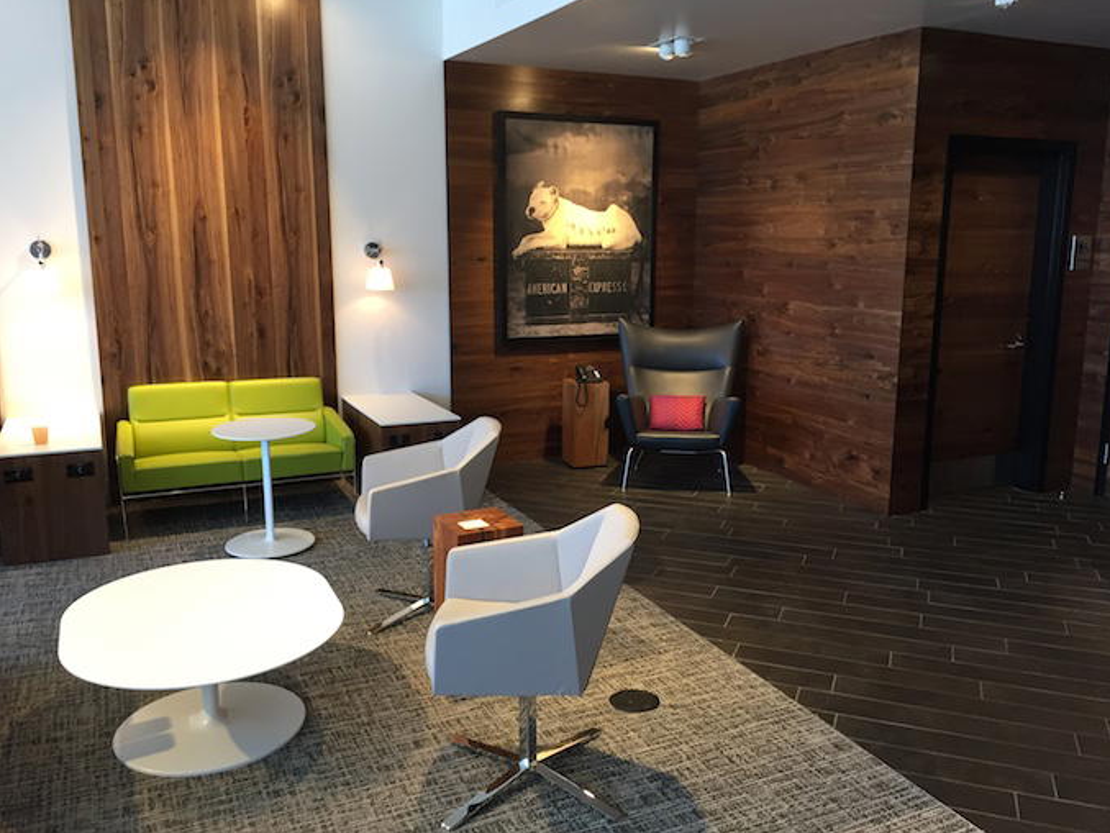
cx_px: 572
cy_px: 412
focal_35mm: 30
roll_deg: -0.4
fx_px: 962
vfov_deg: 46.8
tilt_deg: -11.1
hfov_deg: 59.9
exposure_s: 1/30
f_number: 2.2
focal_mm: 4.15
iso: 40
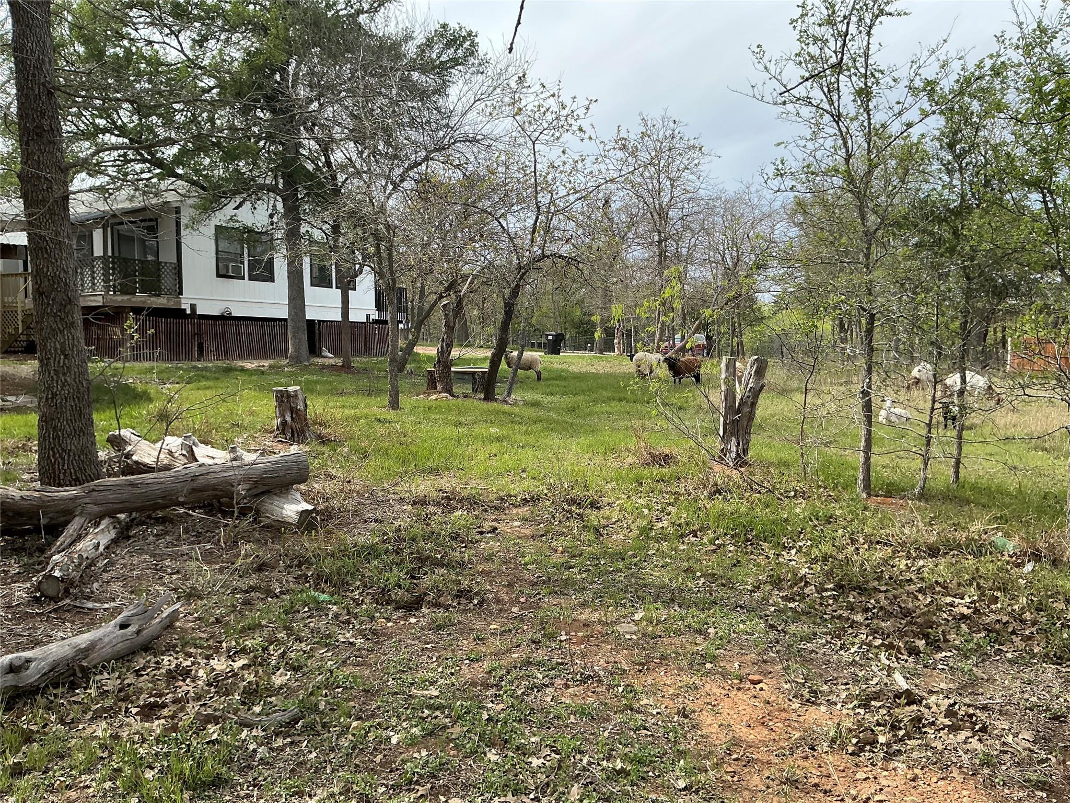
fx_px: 865
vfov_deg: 49.7
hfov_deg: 63.4
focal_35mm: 28
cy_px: 402
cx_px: 535
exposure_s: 1/1035
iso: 25
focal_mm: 3
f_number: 1.8
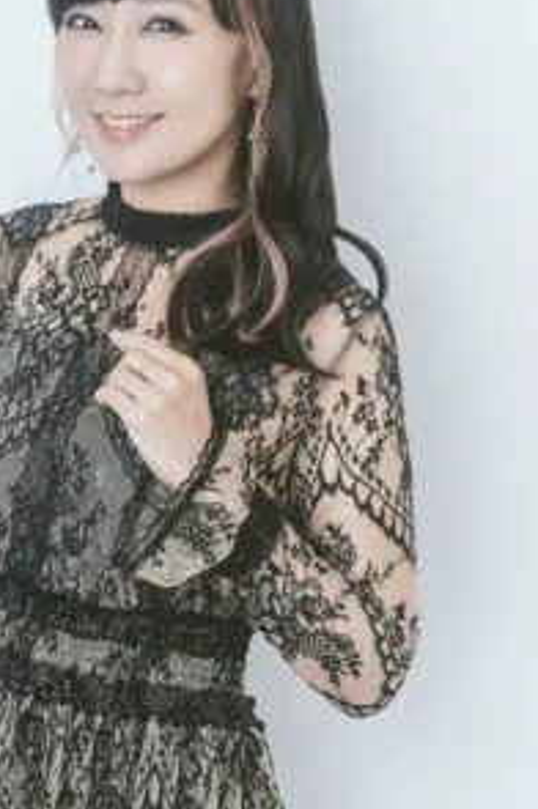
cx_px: 181
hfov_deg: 8.1
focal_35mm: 168
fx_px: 3775
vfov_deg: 12.2
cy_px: 310
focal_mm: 110
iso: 200
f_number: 5.6
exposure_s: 1/125
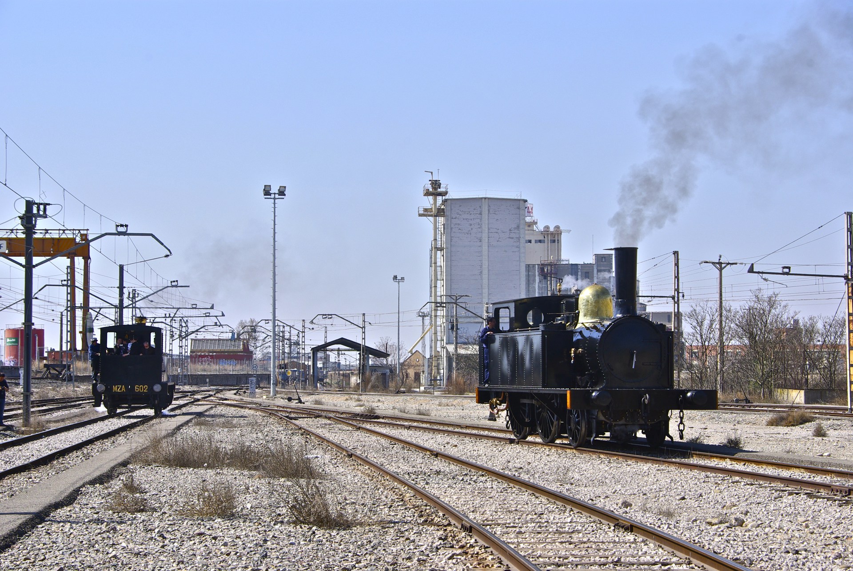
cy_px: 286
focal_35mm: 82
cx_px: 426
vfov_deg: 16.6
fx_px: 1957
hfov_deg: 24.6
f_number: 9.5
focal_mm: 55
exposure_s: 1/180
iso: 100
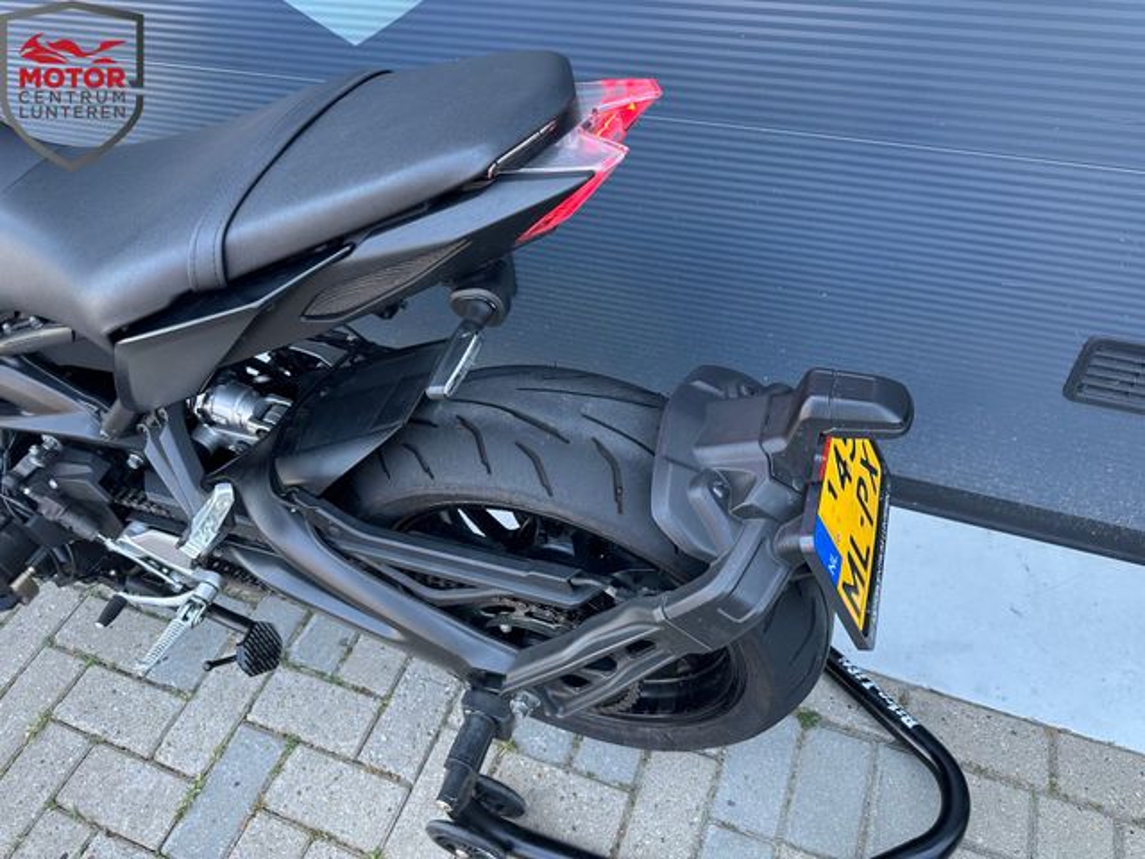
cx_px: 572
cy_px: 430
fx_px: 794
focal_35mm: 24
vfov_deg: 56.8
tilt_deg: -45.5
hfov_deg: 71.6
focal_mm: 6.86
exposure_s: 1/121
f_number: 1.78
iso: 80
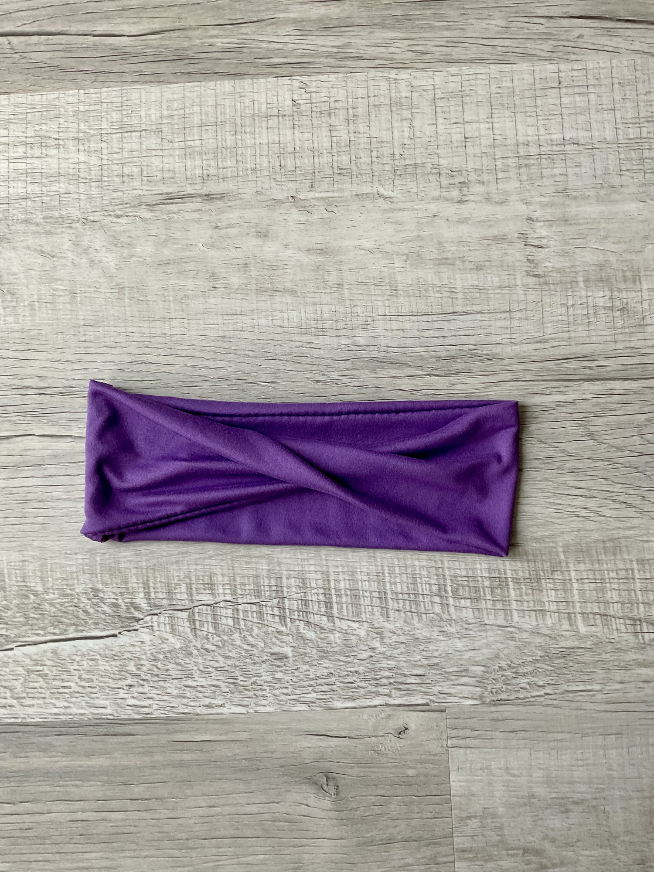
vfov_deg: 61.7
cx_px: 327
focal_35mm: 29
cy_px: 436
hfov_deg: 48.2
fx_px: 731
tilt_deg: -83.4
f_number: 1.8
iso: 64
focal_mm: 3
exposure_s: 1/100
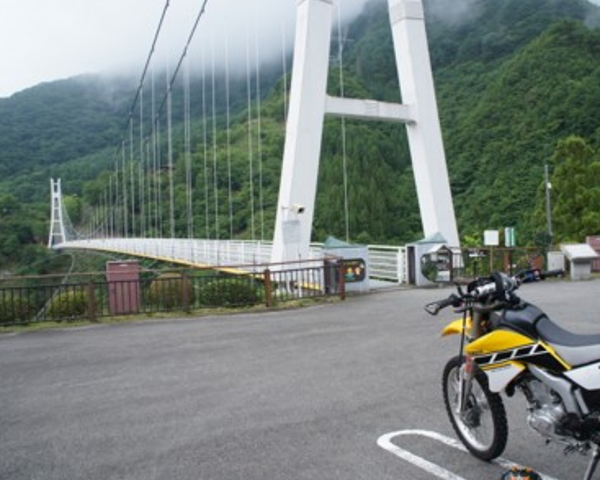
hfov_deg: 56.8
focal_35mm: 31
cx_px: 356
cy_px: 239
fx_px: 551
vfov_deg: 47.1
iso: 200
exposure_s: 1/250
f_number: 5
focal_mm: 18
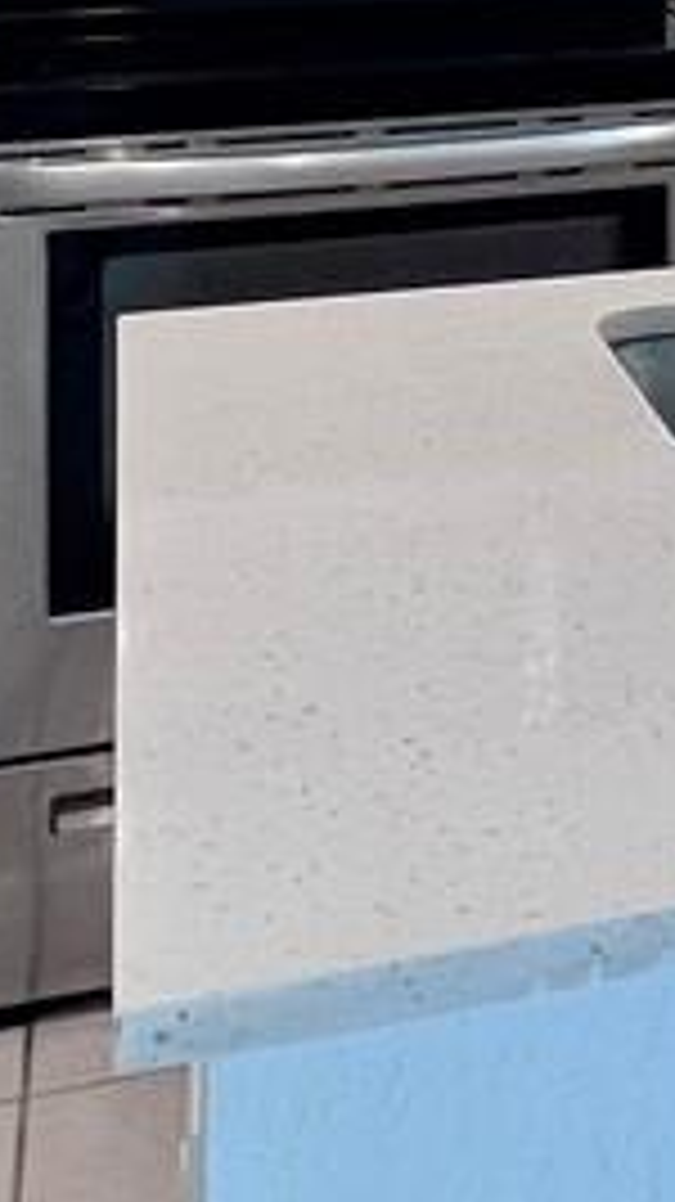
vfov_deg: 22.8
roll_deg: -0.6
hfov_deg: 11.5
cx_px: 1670
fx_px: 2707
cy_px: -270
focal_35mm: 85
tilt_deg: -1.5
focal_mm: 1.57
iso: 125
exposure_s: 1/60
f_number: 1.8
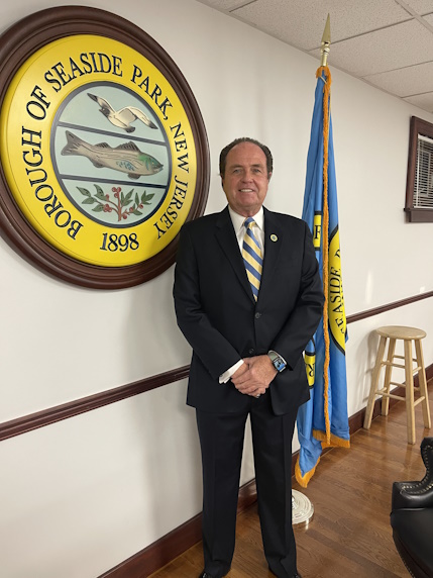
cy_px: 289
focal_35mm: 25
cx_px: 216
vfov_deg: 69.4
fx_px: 417
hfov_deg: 54.9
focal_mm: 5.1
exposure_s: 1/60
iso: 250
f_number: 1.6
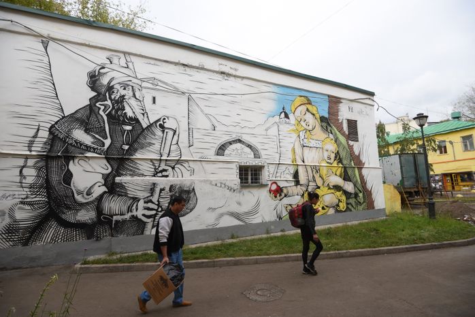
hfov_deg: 96.7
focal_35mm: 16
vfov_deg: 73.8
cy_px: 158
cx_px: 238
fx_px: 211
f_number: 5
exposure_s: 1/200
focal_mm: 16
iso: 64
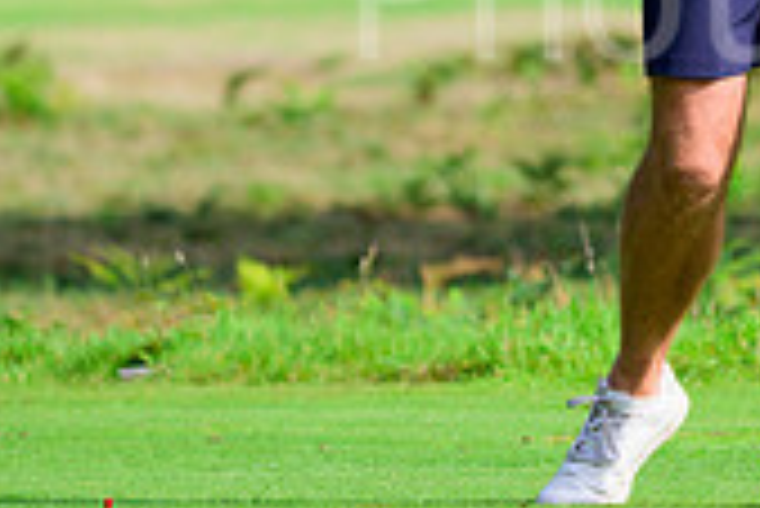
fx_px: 14473
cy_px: -223
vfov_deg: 2.0
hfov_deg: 3.0
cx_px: 940
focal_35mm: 685
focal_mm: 200
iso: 500
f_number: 5.6
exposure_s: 1/2500
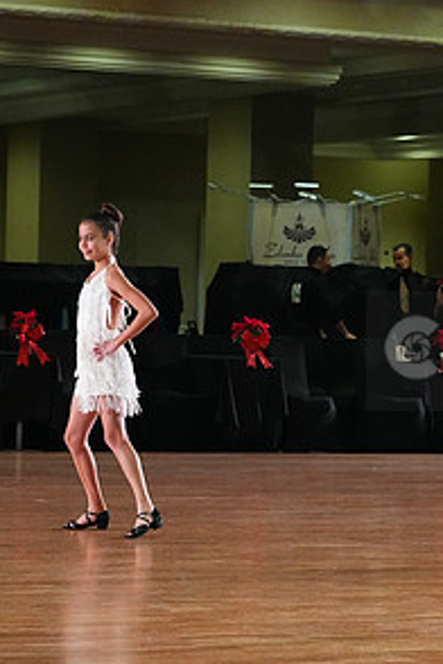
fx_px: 2990
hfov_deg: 8.3
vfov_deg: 12.7
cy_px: 351
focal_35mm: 162
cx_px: 613
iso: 8000
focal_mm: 82
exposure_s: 1/400
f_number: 6.3
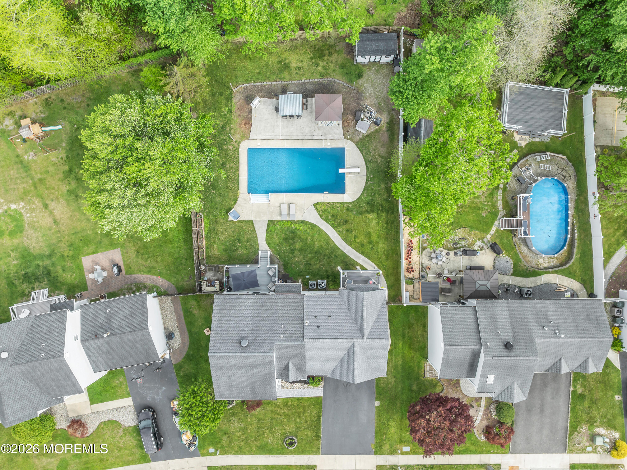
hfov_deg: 71.6
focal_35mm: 24
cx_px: 314
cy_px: 235
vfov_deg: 56.8
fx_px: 434
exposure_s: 1/200
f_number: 2.8
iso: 100
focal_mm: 12.29
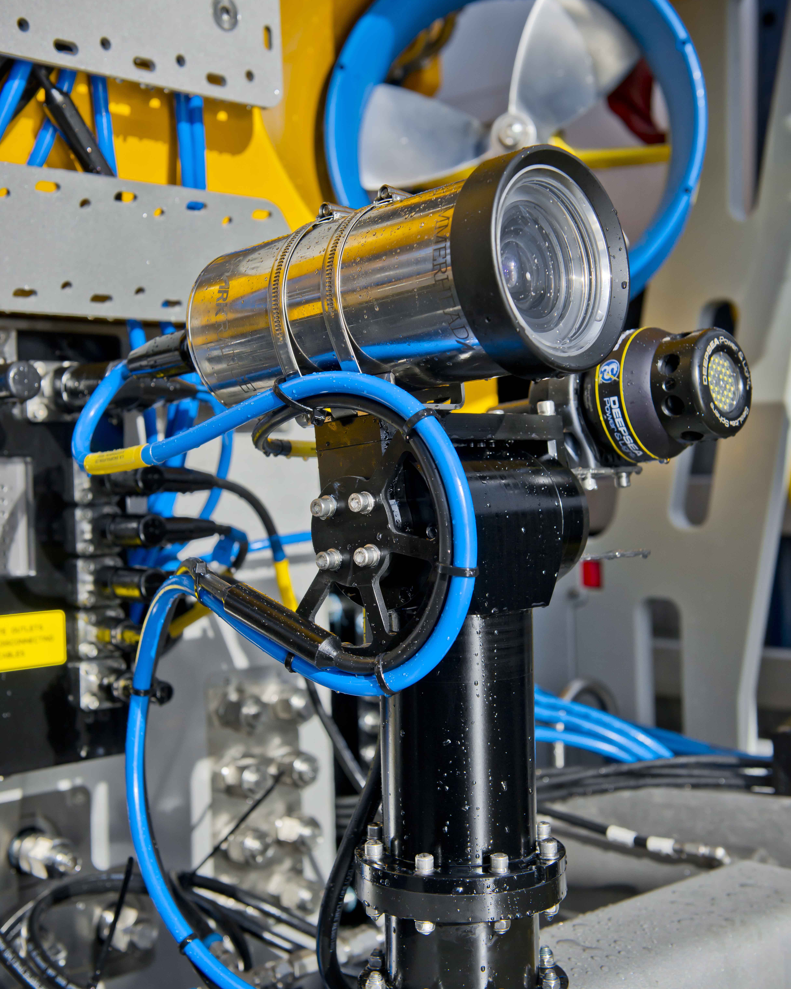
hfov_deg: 30.3
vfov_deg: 37.3
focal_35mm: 50
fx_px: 1463
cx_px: 397
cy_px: 506
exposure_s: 1/3200
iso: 400
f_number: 4.5
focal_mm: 44
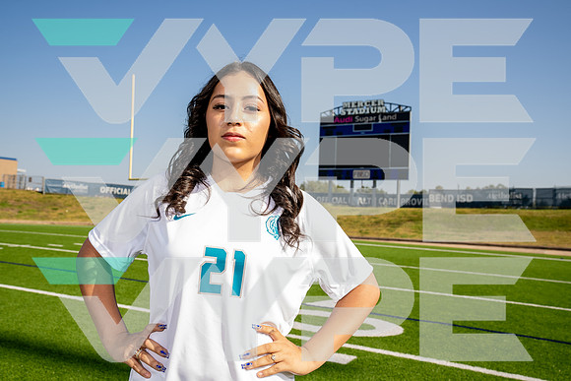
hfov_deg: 55.8
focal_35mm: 34
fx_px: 539
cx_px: 286
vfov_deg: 38.9
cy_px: 190
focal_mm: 34
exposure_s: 1/125
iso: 50
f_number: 7.1
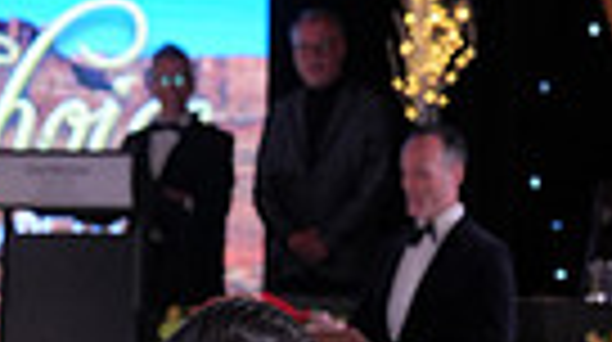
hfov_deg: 7.5
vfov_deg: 4.2
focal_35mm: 286
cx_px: 119
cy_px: 693
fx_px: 4634
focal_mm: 64
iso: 1000
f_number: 4
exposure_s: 1/400
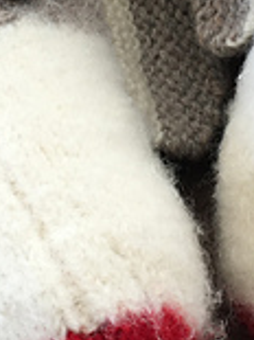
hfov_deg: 12.3
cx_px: 164
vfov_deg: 16.2
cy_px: 44
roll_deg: +2.2
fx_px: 1176
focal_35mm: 120
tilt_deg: -39.4
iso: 32
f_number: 2.2
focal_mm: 4.15
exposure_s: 1/60
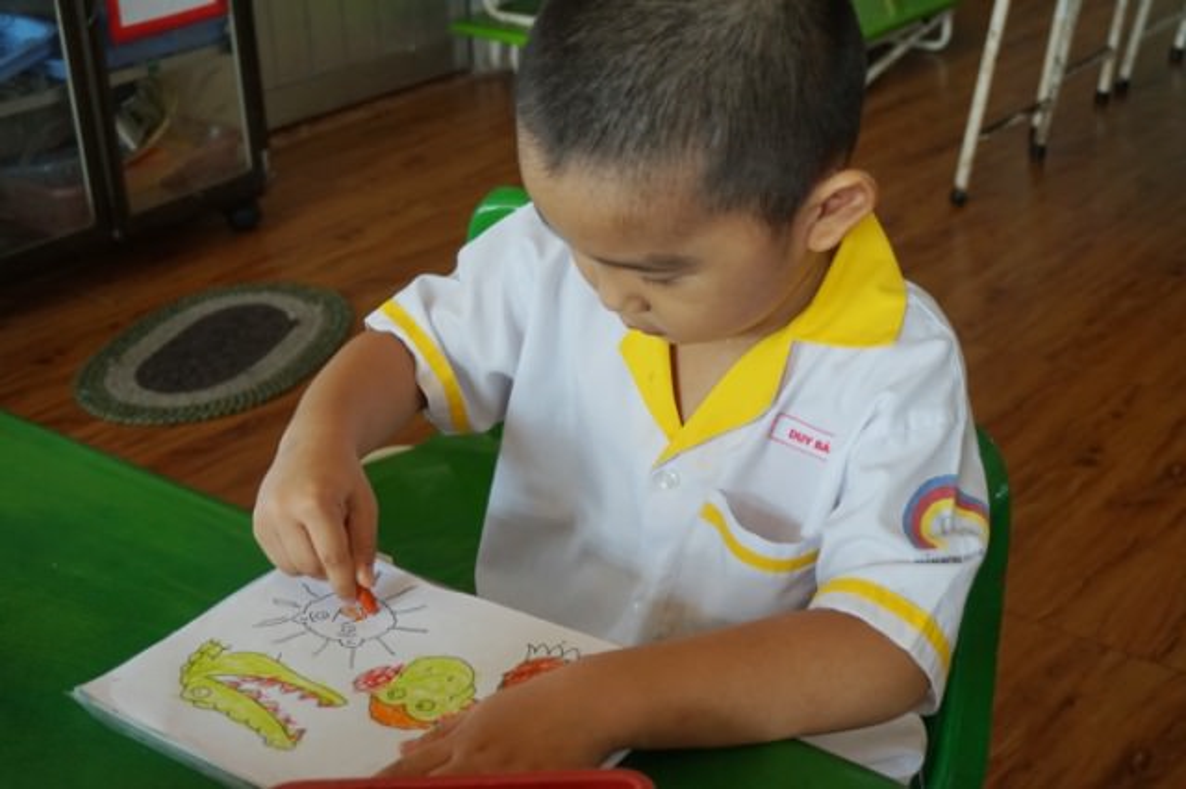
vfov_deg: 28.0
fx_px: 1580
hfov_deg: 41.1
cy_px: 394
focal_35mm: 48
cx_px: 593
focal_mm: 32
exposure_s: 1/160
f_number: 5
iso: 1000
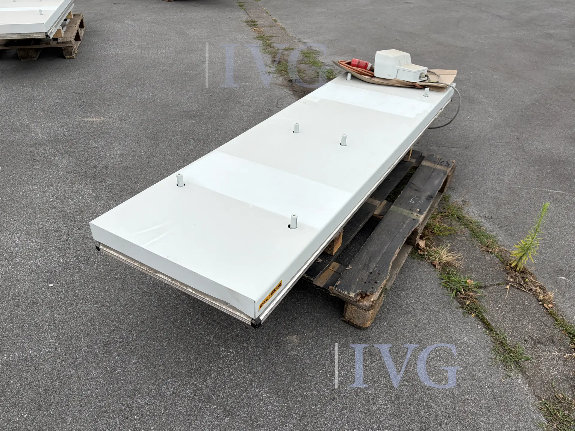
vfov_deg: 53.1
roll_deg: -0.1
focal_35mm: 26
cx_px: 288
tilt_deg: -34.3
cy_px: 216
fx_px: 432
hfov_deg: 67.3
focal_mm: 5.96
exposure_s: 1/1196
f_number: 1.6
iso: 50
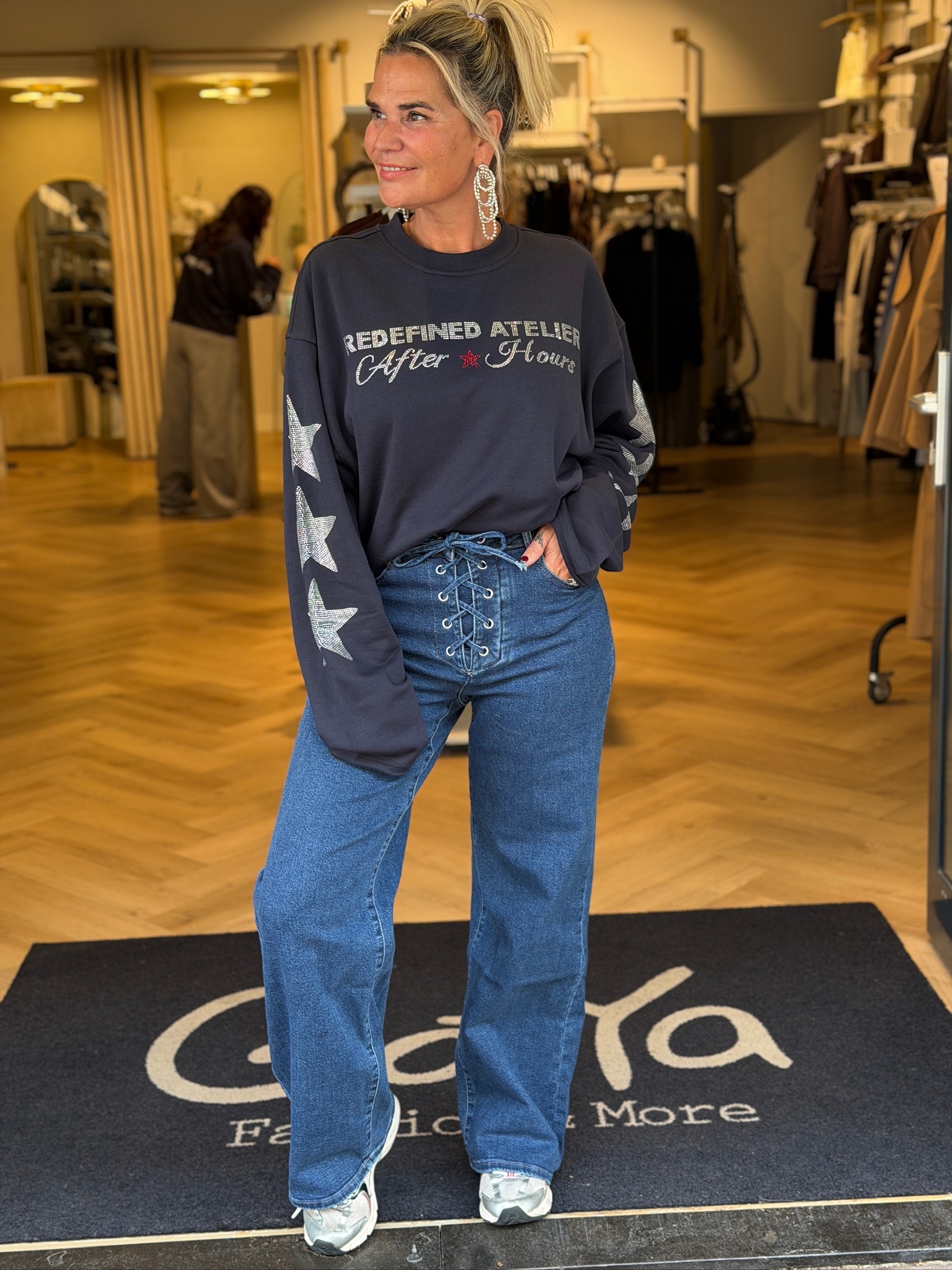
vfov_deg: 39.7
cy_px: 635
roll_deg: +1.5
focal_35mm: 48
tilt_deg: -13.2
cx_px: 476
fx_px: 1760
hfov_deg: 30.3
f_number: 1.78
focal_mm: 6.76
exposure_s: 1/121
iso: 50
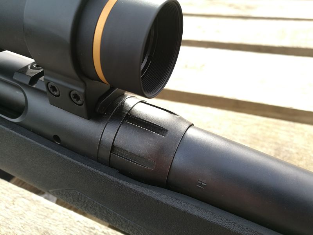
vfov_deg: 51.4
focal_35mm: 27
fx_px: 244
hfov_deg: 65.3
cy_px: 118
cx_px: 156
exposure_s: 1/180
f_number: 2.2
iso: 50
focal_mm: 4.5
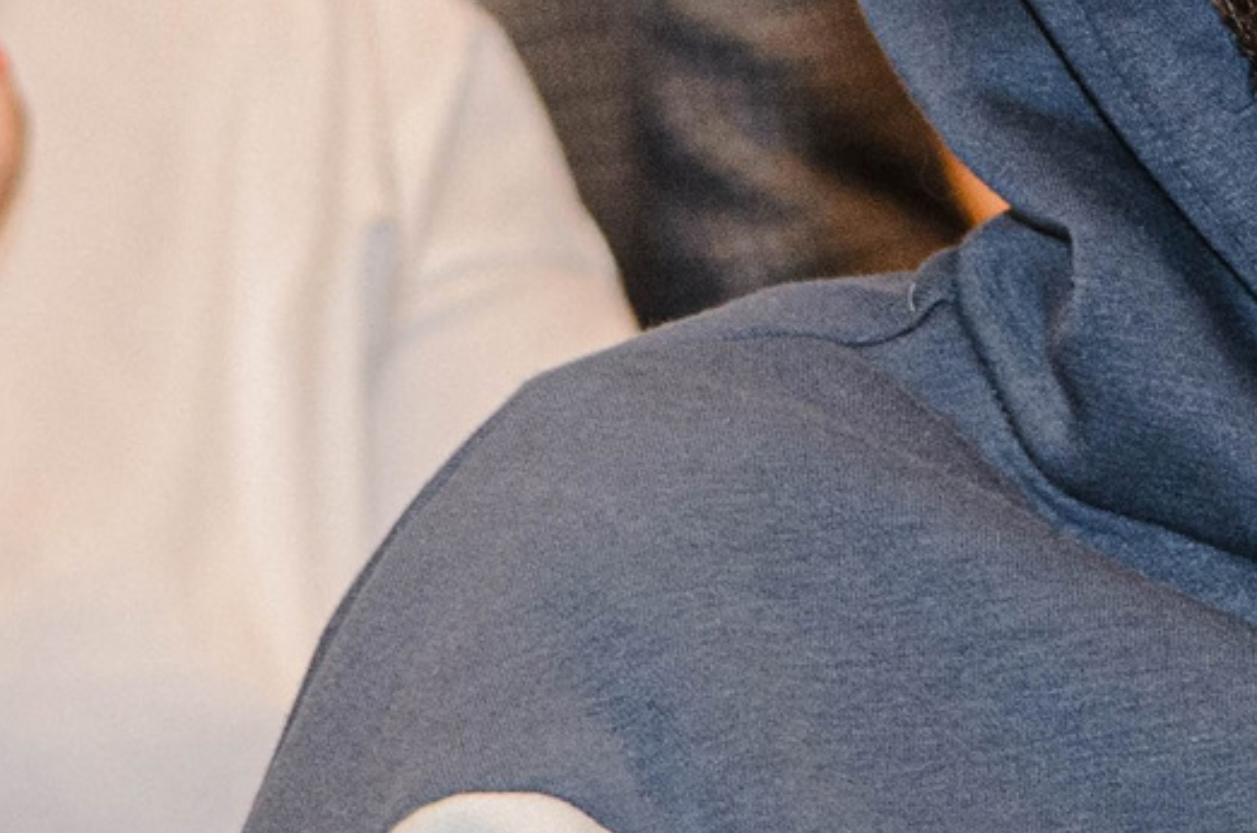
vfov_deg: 1.8
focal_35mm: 773
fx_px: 26941
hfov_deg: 2.7
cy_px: -55
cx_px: 1683
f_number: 4.8
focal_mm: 105
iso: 800
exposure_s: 1/160
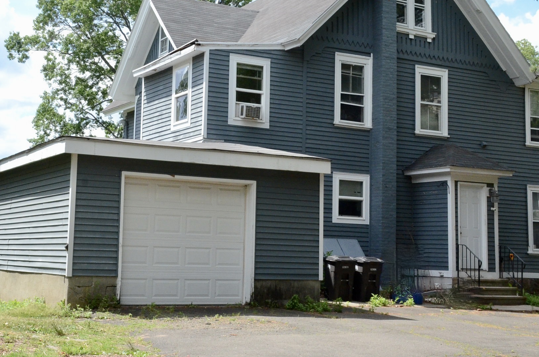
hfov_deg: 33.9
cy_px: 136
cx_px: 217
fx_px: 882
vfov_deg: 22.8
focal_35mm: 59
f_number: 16
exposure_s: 1/1000
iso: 2000
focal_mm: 26
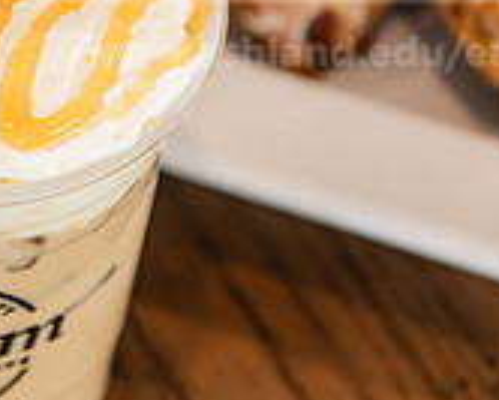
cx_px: -54
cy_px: 116
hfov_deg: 10.4
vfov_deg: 8.4
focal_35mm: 184
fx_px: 2719
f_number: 3.5
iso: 500
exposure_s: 1/200
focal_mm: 56
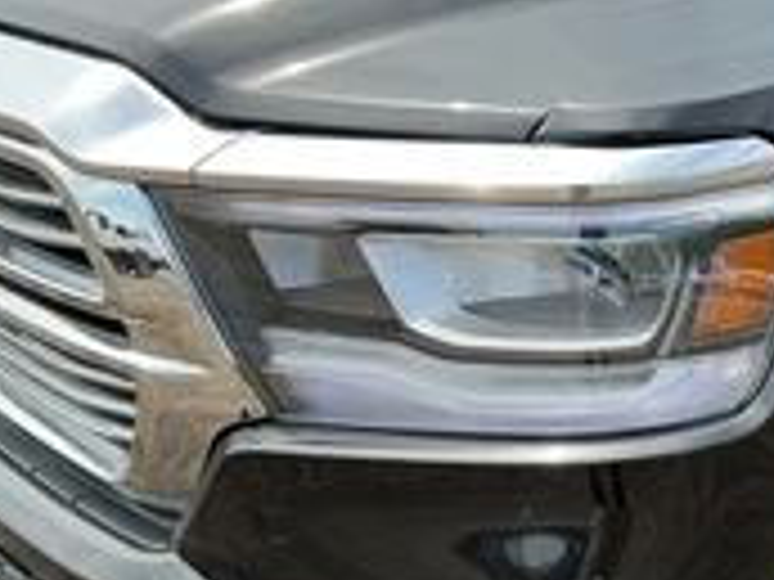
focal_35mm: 65
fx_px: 1453
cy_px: 589
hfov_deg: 27.8
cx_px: 801
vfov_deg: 21.7
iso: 25
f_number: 1.8
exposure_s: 1/333
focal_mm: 3
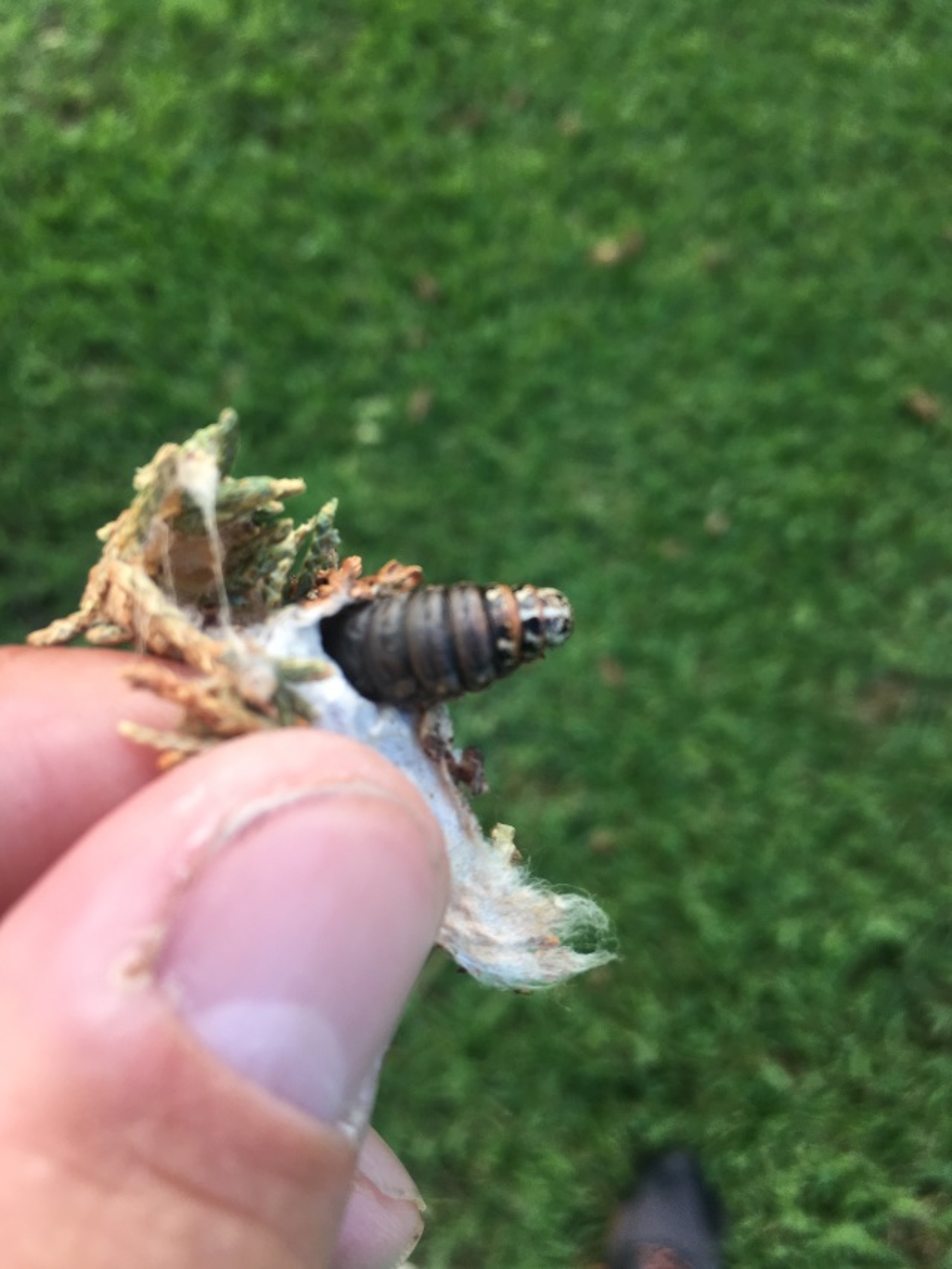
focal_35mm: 29
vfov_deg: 61.7
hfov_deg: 48.2
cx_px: 476
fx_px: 1063
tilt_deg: -70.3
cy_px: 634
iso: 32
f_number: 2.2
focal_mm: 4.15
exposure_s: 1/120
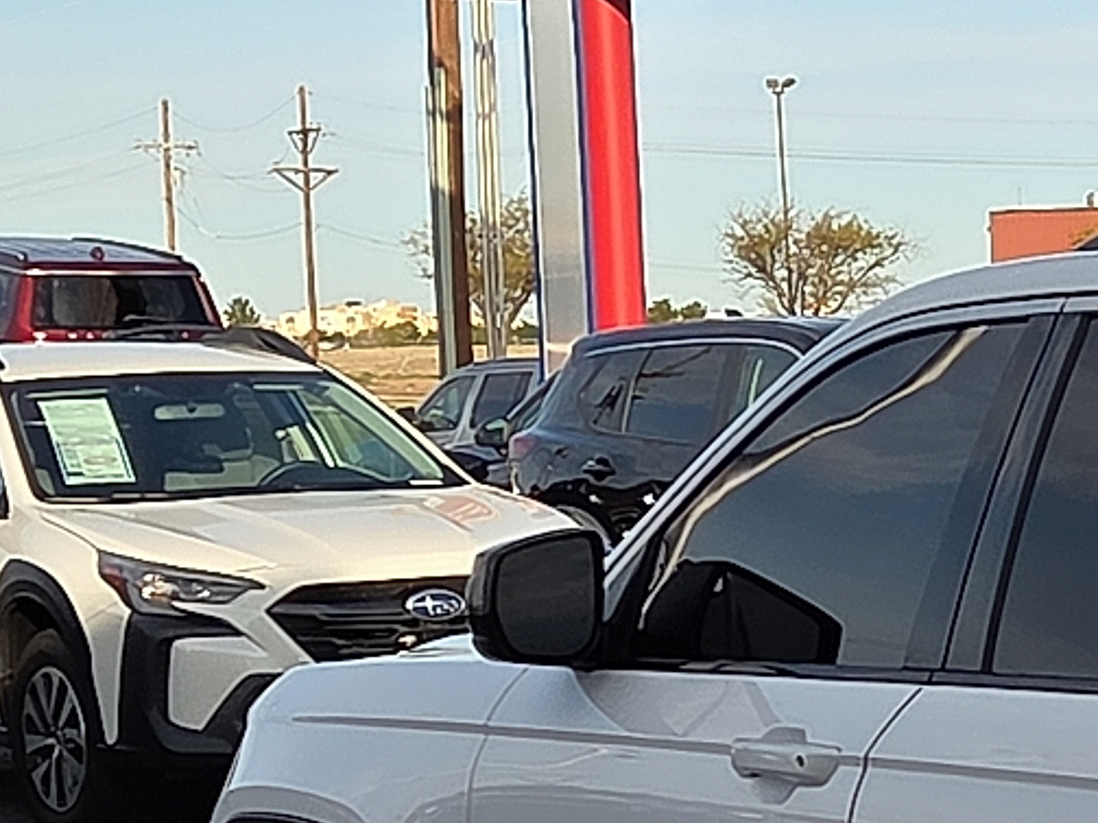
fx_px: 4440
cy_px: 854
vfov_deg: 10.5
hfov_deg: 13.2
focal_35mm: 140
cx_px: 1738
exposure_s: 1/5000
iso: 76
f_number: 1.8
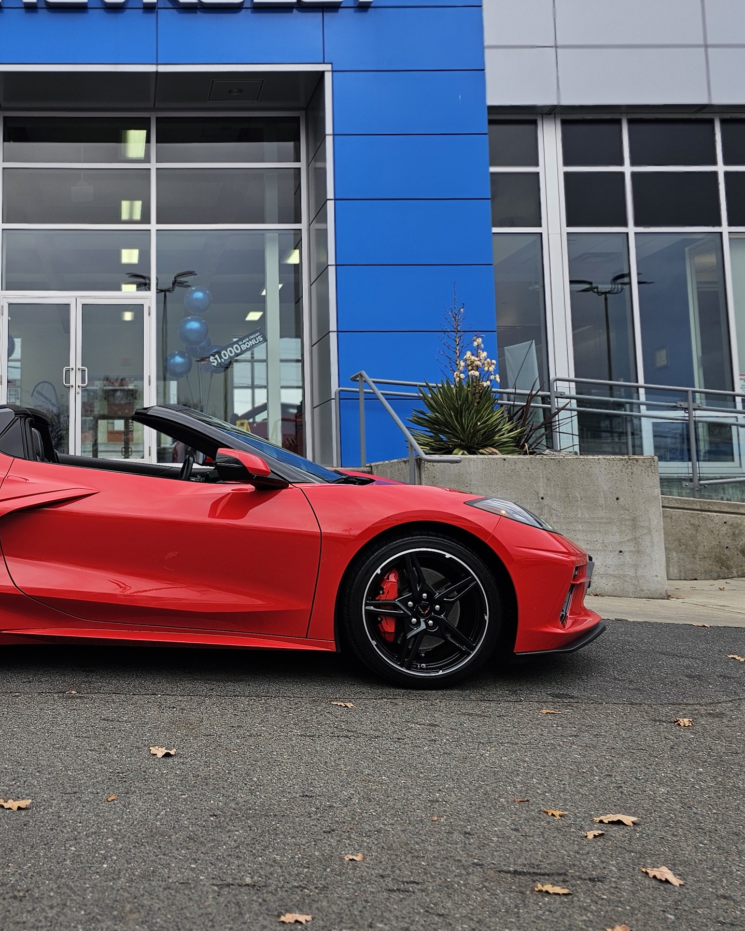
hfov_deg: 39.0
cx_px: 116
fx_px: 992
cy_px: 393
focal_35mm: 36
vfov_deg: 50.1
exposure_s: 1/212
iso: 10
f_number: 1.7
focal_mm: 6.3
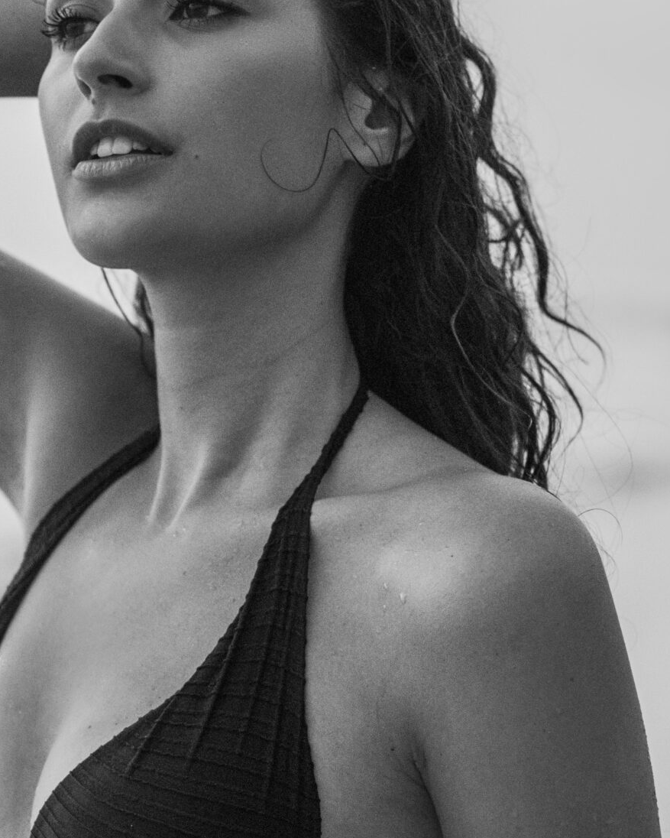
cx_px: 149
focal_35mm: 115
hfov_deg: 13.3
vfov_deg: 16.5
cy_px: 697
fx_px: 2852
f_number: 1.8
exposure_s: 1/3200
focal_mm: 35
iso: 2000
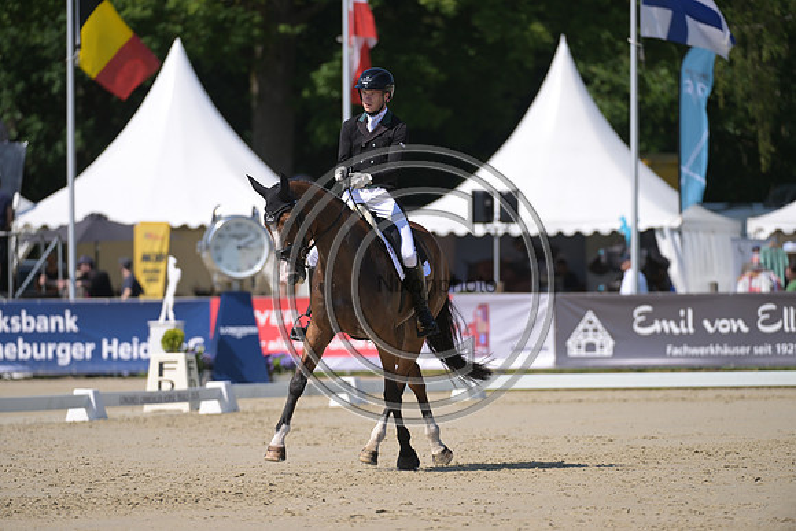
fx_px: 7740
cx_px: 398
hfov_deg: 5.9
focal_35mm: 350
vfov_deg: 3.9
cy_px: 266
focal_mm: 350
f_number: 5
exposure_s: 1/1250
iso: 180
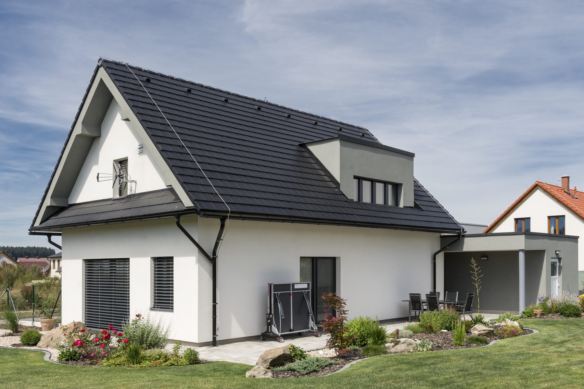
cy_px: 194
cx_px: 292
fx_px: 584
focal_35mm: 36
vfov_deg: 36.9
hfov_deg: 53.1
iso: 100
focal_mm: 24
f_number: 9
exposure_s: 1/160
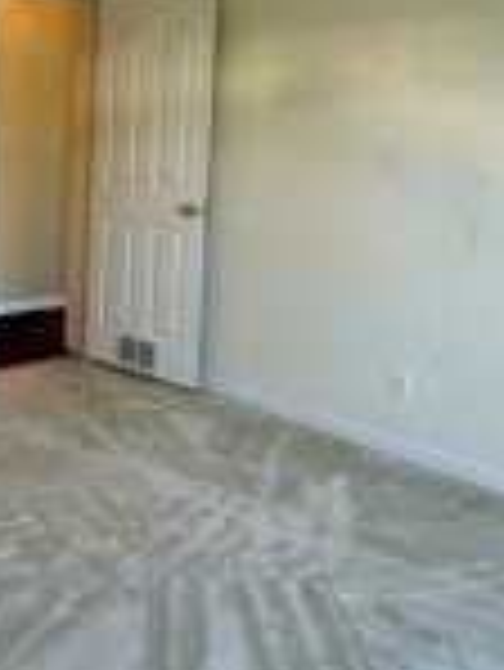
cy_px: 198
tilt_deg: -4.5
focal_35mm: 45
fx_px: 872
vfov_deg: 41.2
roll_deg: -2.7
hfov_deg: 30.9
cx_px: 63
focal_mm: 2.22
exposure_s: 1/120
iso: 250
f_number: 2.2
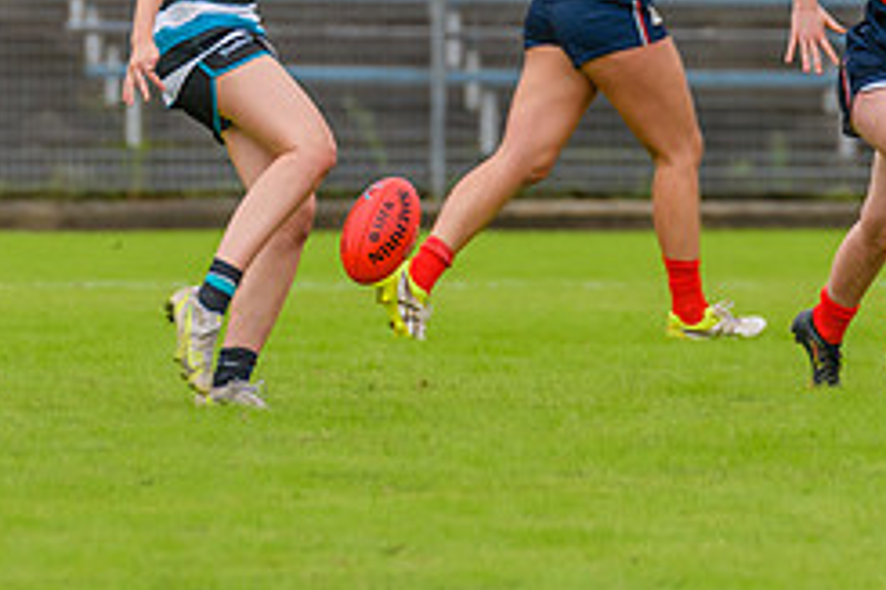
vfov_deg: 1.1
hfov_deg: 1.6
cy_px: 3
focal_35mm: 1300
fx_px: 31972
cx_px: 237
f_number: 5.6
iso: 800
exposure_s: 1/1600
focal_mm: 380
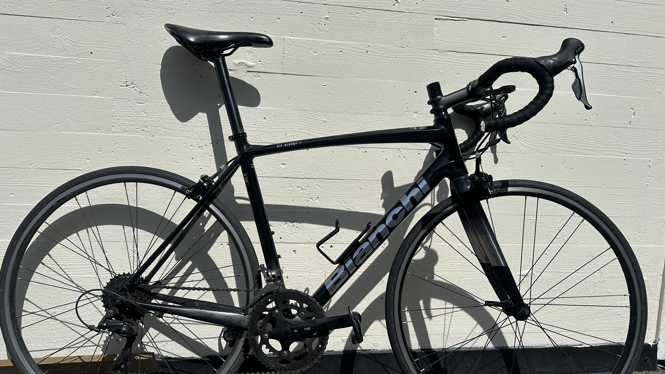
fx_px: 494
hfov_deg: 67.9
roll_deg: -2.4
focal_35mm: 28
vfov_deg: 41.4
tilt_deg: -5.9
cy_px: 213
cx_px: 323
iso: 80
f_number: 1.78
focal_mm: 6.86
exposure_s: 1/12048
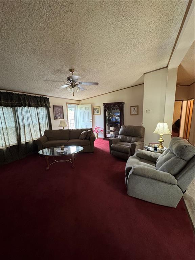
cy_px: 130
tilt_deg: -9.0
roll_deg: +1.9
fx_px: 105
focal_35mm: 14
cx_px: 98
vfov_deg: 102.1
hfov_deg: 85.7
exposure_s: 1/60
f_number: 2.2
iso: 500
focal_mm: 2.22
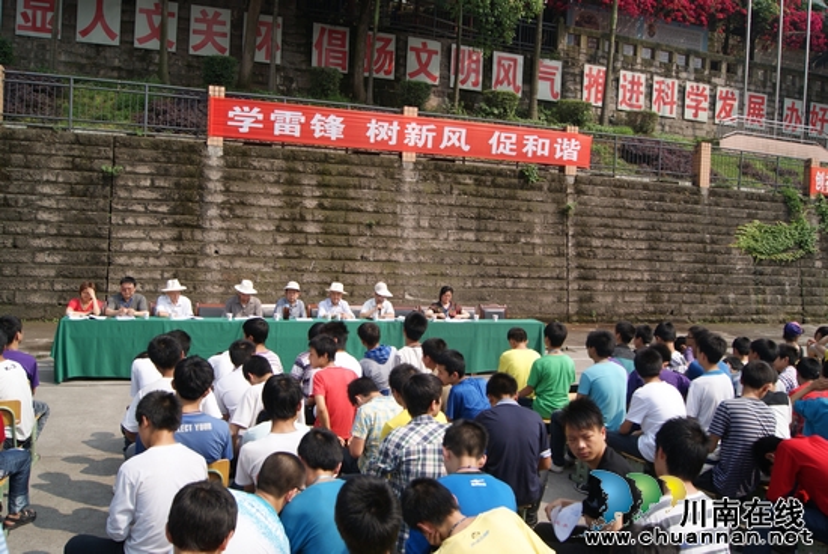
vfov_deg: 43.7
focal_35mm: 30
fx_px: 691
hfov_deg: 61.9
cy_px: 277
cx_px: 414
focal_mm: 20
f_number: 5.6
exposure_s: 1/320
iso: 100
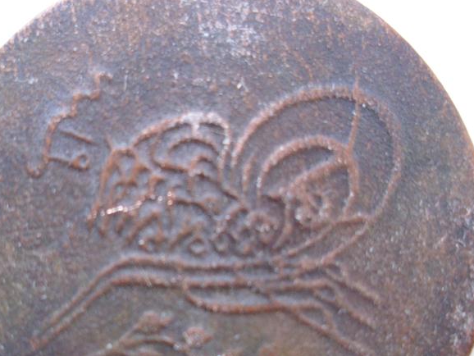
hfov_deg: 31.1
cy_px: 261
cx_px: 204
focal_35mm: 62
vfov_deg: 23.5
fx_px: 849
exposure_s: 1/60
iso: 100
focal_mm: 6.2
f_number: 3
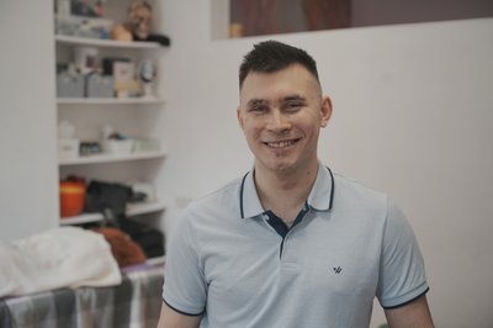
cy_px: 164
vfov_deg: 29.2
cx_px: 246
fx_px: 629
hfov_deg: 42.8
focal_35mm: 46
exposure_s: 1/250
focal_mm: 46
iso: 800
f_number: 3.2
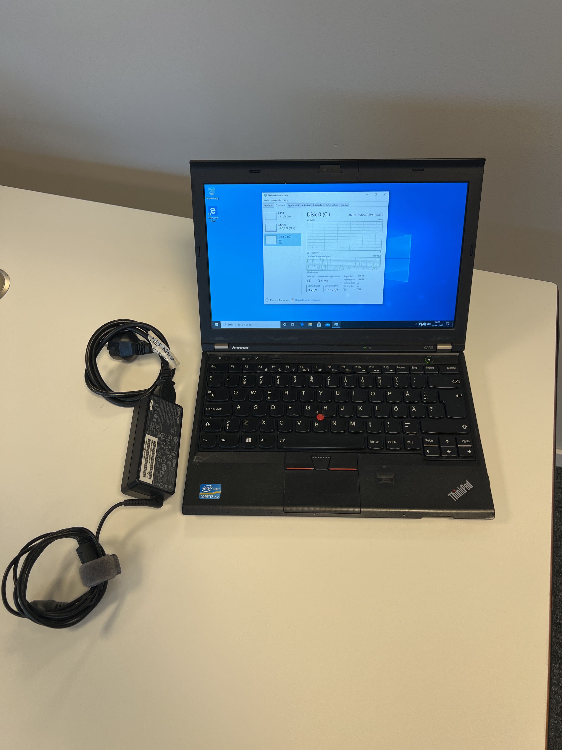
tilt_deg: -53.1
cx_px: 281
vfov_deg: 67.3
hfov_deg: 53.1
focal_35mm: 26
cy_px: 375
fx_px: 563
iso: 64
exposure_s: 1/110
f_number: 1.5
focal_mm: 5.7
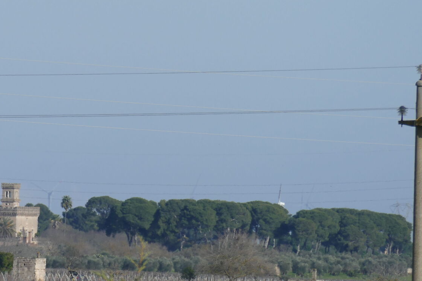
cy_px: 161
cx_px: -21
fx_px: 10023
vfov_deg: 1.6
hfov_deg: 2.4
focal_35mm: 855
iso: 125
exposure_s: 1/1600
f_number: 4.5
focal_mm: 146
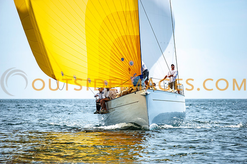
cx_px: 124
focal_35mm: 300
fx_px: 2057
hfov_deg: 6.9
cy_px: 82
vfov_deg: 4.6
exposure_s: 1/2000
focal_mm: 300
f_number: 5
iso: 250
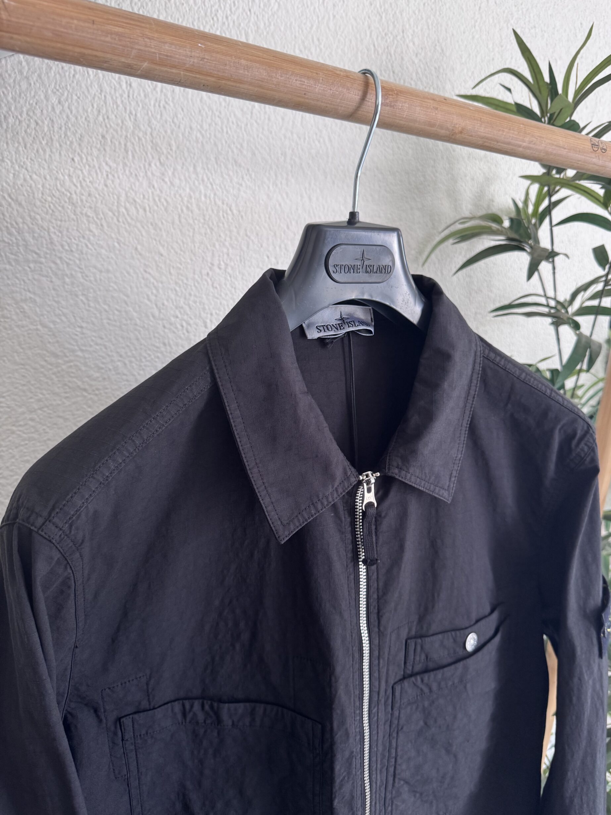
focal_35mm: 25
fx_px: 588
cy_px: 408
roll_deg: -0.6
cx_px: 318
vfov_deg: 69.4
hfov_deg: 54.9
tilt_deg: -10.4
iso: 160
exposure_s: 1/100
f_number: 1.78
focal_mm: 6.76
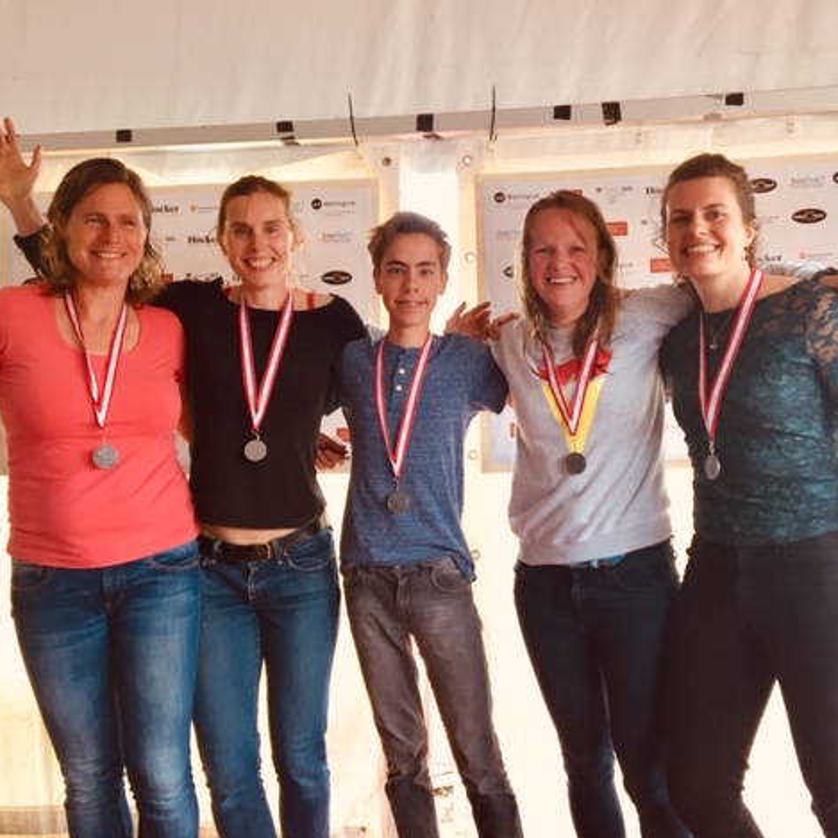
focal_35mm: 35
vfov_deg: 47.2
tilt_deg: +1.8
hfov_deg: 47.1
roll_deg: +1.2
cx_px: 470
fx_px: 959
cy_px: 415
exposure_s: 1/33
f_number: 2.2
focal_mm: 4.15
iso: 32
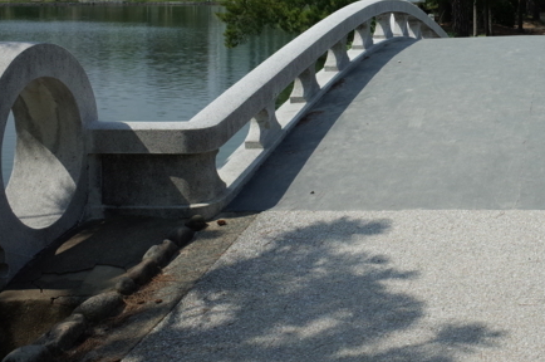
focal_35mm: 66
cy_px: 18
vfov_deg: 20.0
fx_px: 998
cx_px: 516
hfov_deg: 29.0
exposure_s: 1/1500
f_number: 4
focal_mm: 18.3
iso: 100
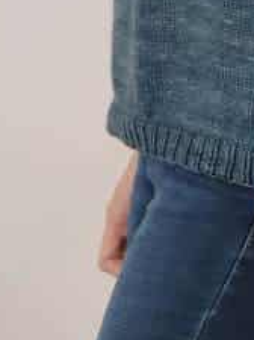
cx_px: 429
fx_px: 1805
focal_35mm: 184
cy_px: -100
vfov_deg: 10.5
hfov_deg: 7.8
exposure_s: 1/50
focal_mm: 8.16
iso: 310
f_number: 2
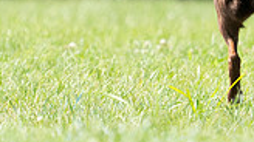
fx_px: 11308
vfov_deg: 0.7
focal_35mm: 1680
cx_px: 190
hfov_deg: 1.3
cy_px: -154
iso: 2500
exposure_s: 1/4000
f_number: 6.3
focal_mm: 452
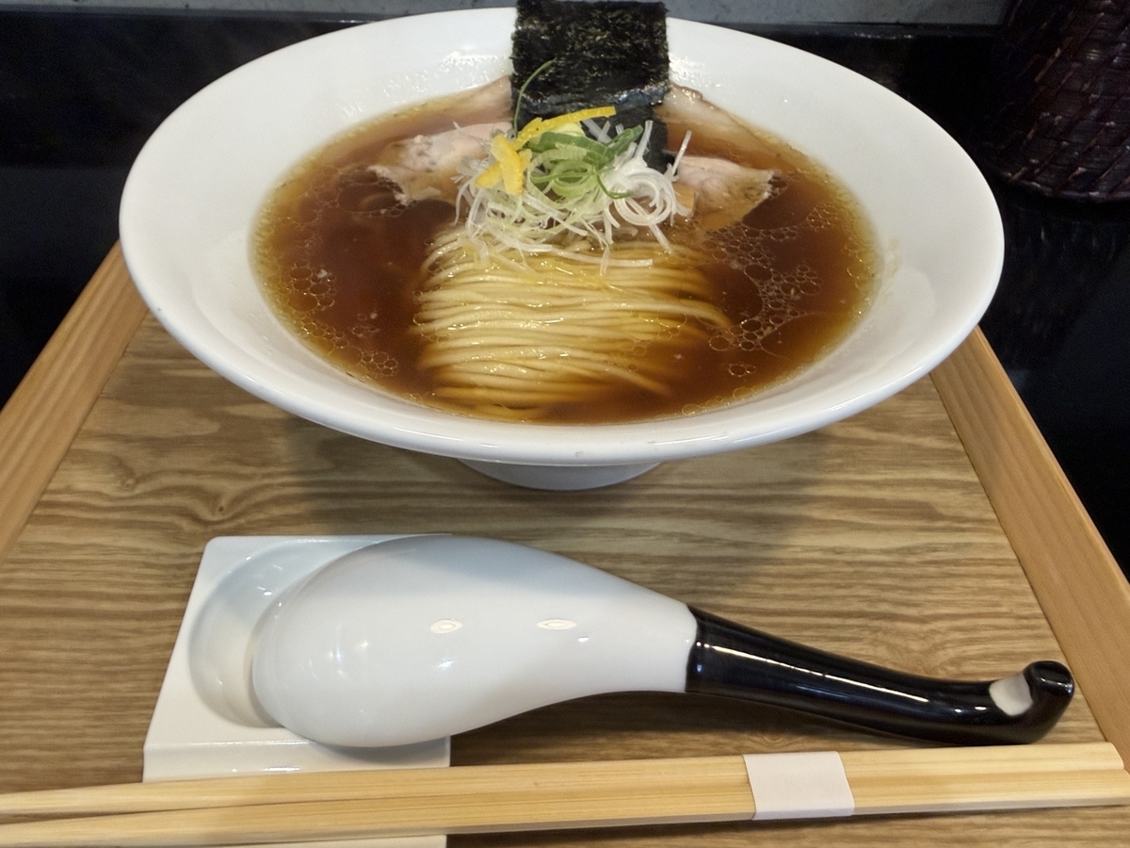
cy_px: 424
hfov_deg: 69.4
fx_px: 816
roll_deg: -2.5
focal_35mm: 25
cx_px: 565
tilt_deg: -44.9
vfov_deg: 54.9
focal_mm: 2.22
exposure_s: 1/60
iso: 250
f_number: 2.2
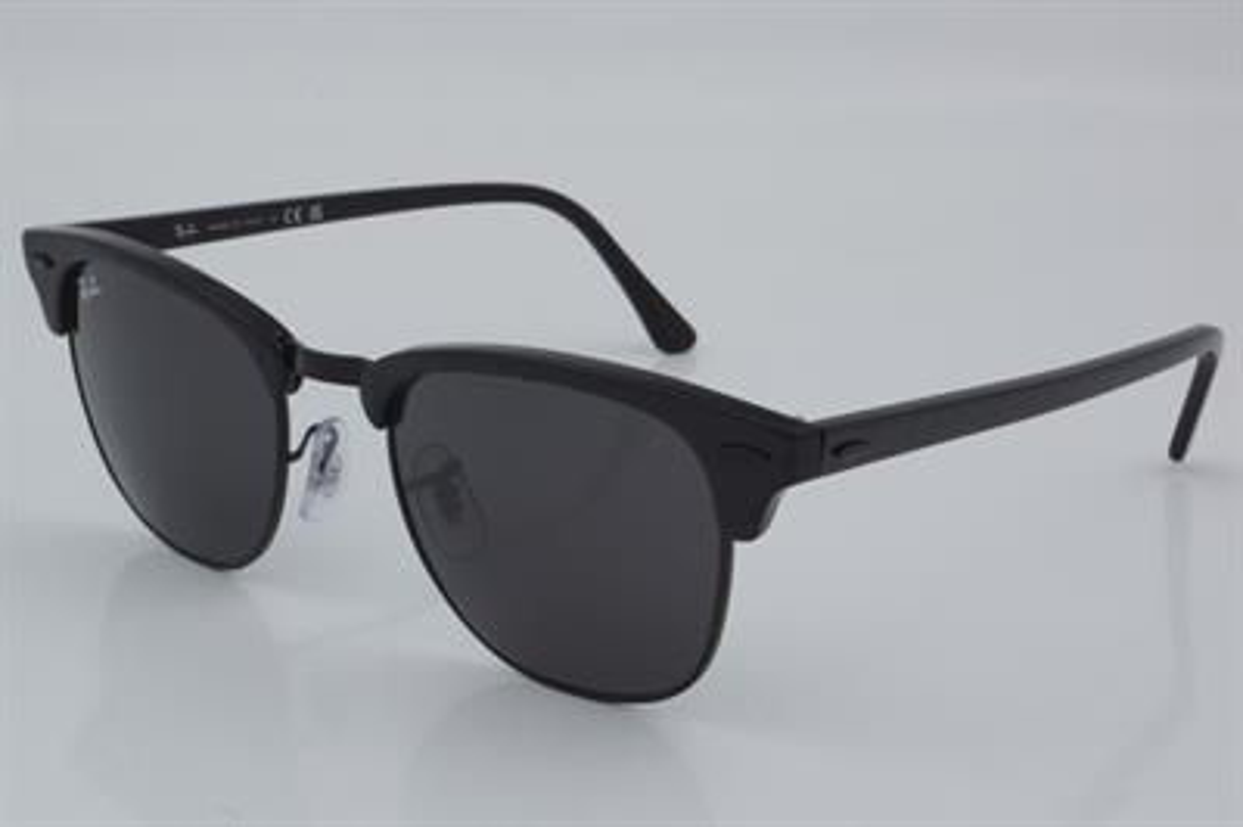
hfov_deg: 27.0
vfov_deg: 18.2
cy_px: 414
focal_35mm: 75
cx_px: 622
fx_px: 2587
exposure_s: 1/4
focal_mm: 50
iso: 100
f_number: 32
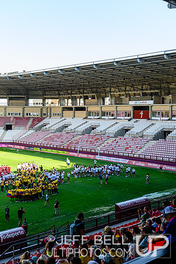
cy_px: 132
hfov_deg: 29.9
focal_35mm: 45
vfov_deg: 43.6
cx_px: 88
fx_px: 330
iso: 500
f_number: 5.6
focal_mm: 45
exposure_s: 1/320
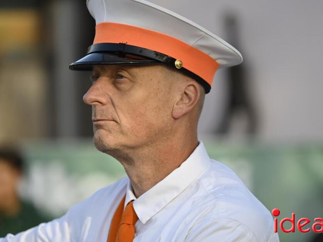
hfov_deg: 6.2
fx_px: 2977
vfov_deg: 4.7
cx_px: 173
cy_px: 124
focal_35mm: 319
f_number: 5.3
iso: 400
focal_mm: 280
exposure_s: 1/1000
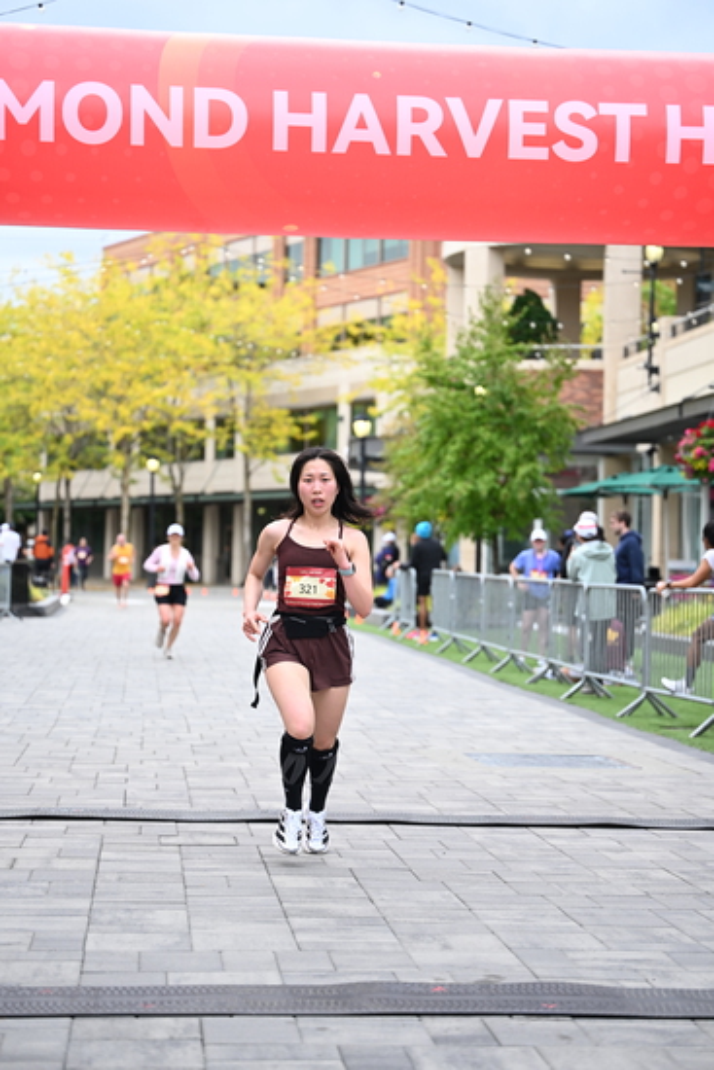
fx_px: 2200
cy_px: 535
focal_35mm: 74
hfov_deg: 18.4
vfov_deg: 27.3
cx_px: 357
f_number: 2.8
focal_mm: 74
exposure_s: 1/2000
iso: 640
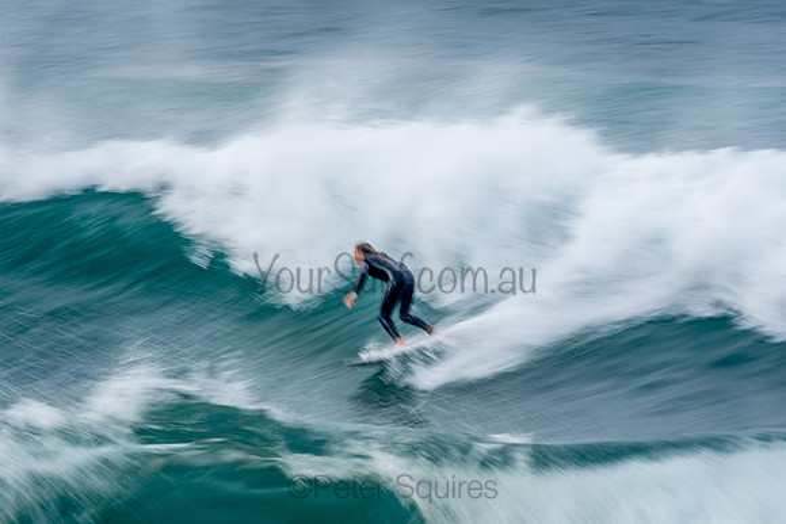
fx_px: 15723
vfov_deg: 1.9
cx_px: 393
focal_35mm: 720
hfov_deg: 2.9
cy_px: 262
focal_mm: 480
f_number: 22
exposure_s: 1/25
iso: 100
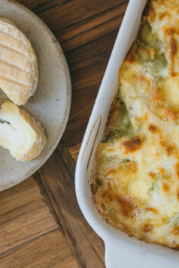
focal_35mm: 187
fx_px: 1395
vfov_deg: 11.0
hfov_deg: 7.3
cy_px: 44
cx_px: 176
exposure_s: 1/50
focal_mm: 58
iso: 100
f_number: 3.5
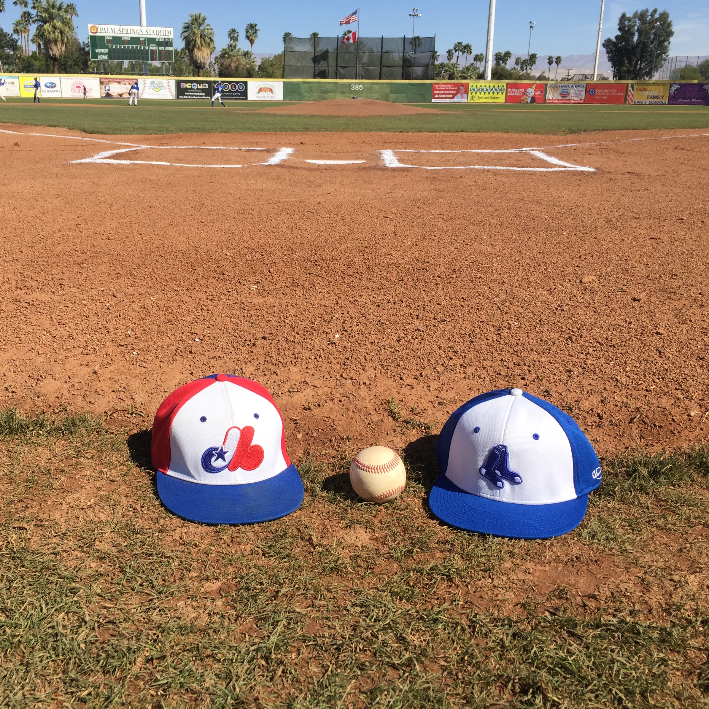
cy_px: 359
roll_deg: -0.8
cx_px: 303
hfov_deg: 47.1
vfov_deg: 47.2
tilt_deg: -18.1
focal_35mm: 35
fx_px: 811
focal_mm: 4.15
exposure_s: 1/2639
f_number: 2.2
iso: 32
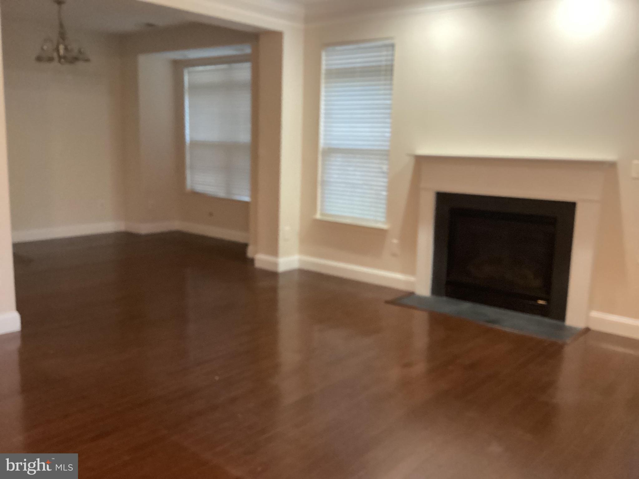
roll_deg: -0.5
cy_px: 240
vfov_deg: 45.4
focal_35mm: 31
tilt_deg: -11.9
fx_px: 572
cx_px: 320
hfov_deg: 58.4
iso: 400
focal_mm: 3.3
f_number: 2.4
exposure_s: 1/40
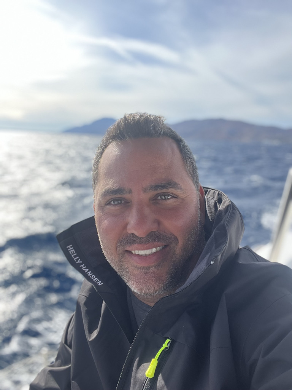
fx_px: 337
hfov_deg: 46.8
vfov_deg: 60.0
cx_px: 146
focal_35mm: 30
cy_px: 195
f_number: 2.2
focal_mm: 2.71
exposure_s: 1/365
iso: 32
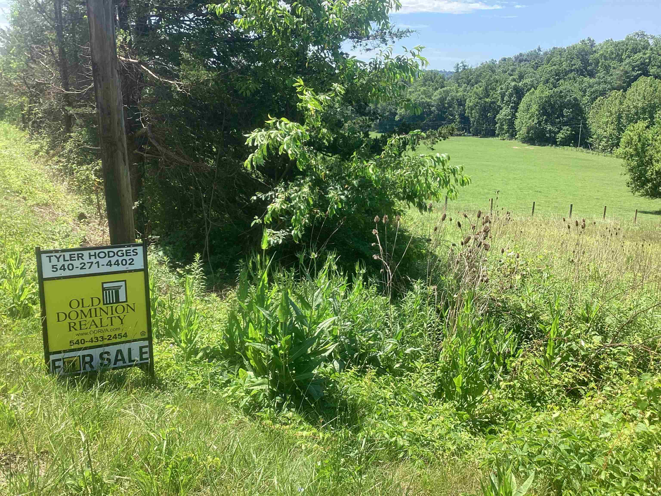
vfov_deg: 45.4
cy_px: 248
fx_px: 592
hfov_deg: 58.4
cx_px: 330
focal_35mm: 31
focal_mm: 3.3
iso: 25
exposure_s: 1/379
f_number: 2.4
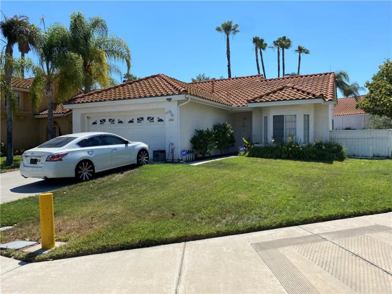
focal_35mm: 26
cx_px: 196
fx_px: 294
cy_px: 147
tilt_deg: -1.5
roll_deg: +0.1
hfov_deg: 67.3
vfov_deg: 53.1
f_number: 1.8
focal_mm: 4.25
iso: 32
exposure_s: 1/3040
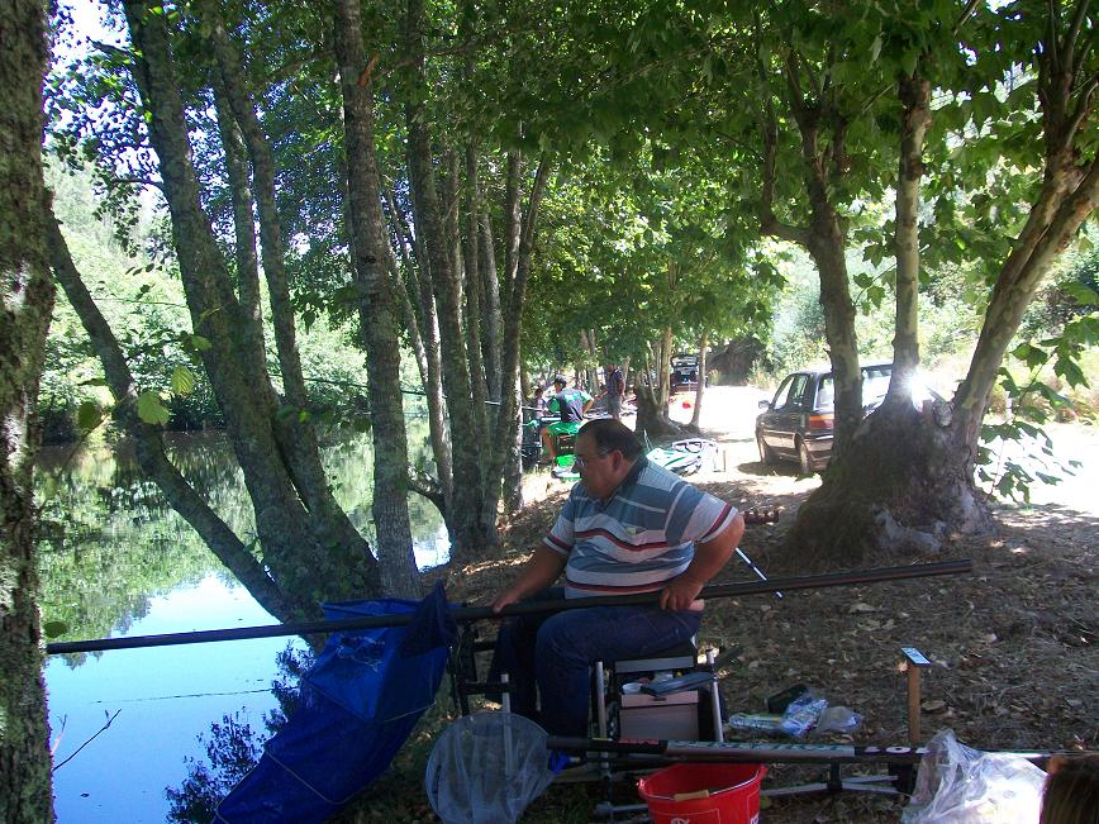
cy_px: 412
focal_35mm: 36
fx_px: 1143
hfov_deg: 51.4
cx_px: 550
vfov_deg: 39.7
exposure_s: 1/100
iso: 64
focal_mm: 6
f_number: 2.7
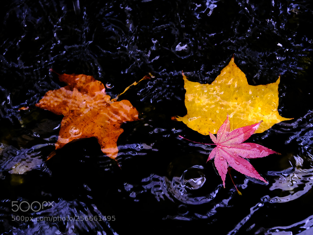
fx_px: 832
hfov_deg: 21.3
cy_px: 116
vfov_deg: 16.1
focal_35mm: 92
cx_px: 178
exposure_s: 1/160
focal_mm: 55
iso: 500
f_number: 2.8
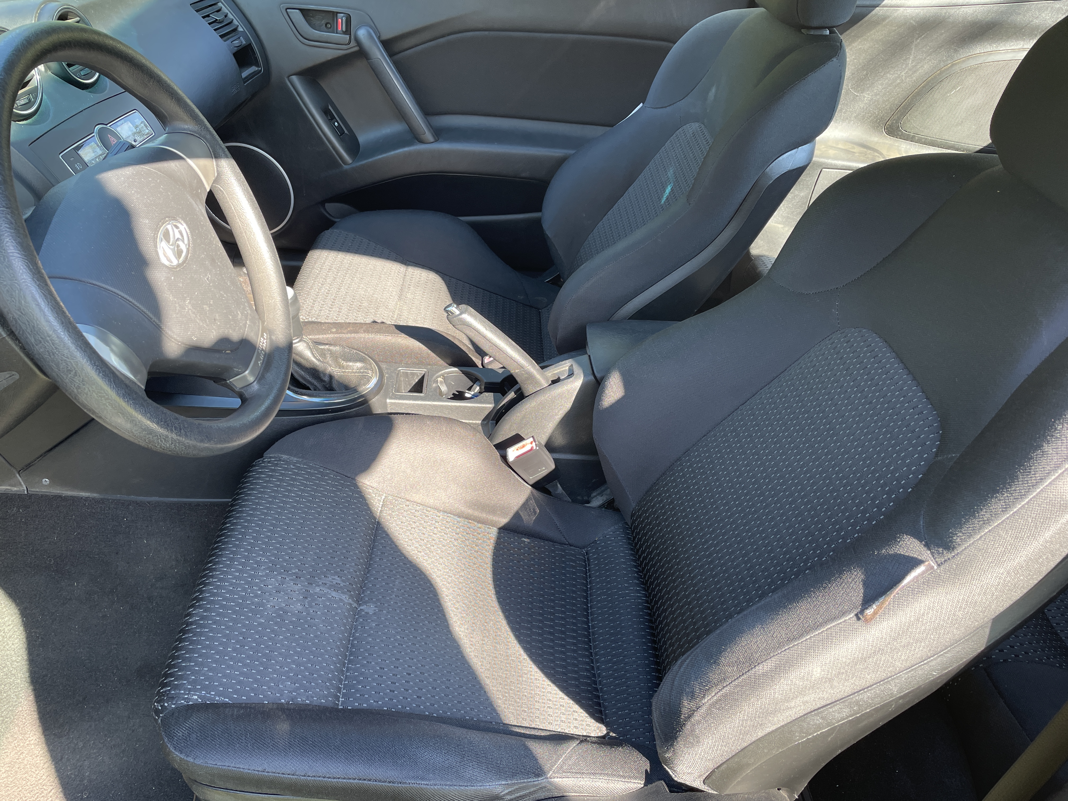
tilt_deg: -39.4
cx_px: 534
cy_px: 400
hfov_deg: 67.3
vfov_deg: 53.1
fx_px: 802
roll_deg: -2.7
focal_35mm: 26
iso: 50
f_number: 1.6
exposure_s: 1/121
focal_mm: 4.2
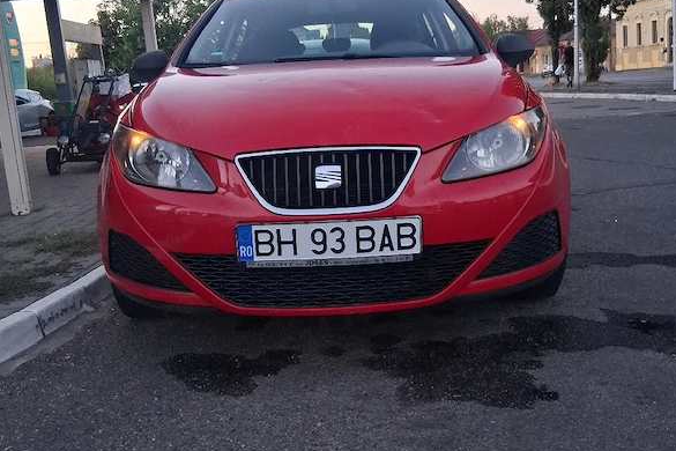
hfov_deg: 51.9
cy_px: 197
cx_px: 346
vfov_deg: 35.9
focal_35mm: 37
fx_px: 695
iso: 200
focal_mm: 3.98
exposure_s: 1/100
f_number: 1.8
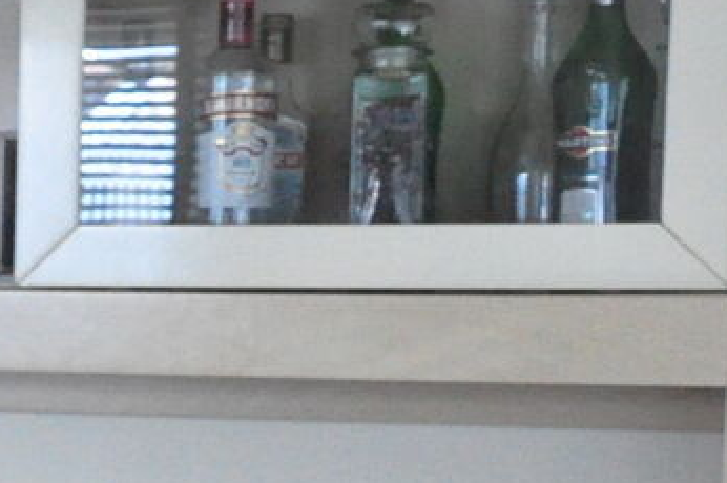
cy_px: 541
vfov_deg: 9.0
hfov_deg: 10.8
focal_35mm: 150
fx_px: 3026
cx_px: -1229
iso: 3200
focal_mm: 18
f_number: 7.1
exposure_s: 1/15
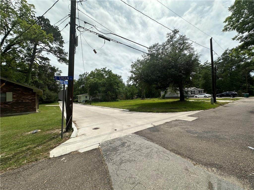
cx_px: 127
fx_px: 103
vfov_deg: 85.7
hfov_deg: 102.1
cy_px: 95
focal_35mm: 14
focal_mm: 2.22
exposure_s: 1/3125
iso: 40
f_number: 2.2
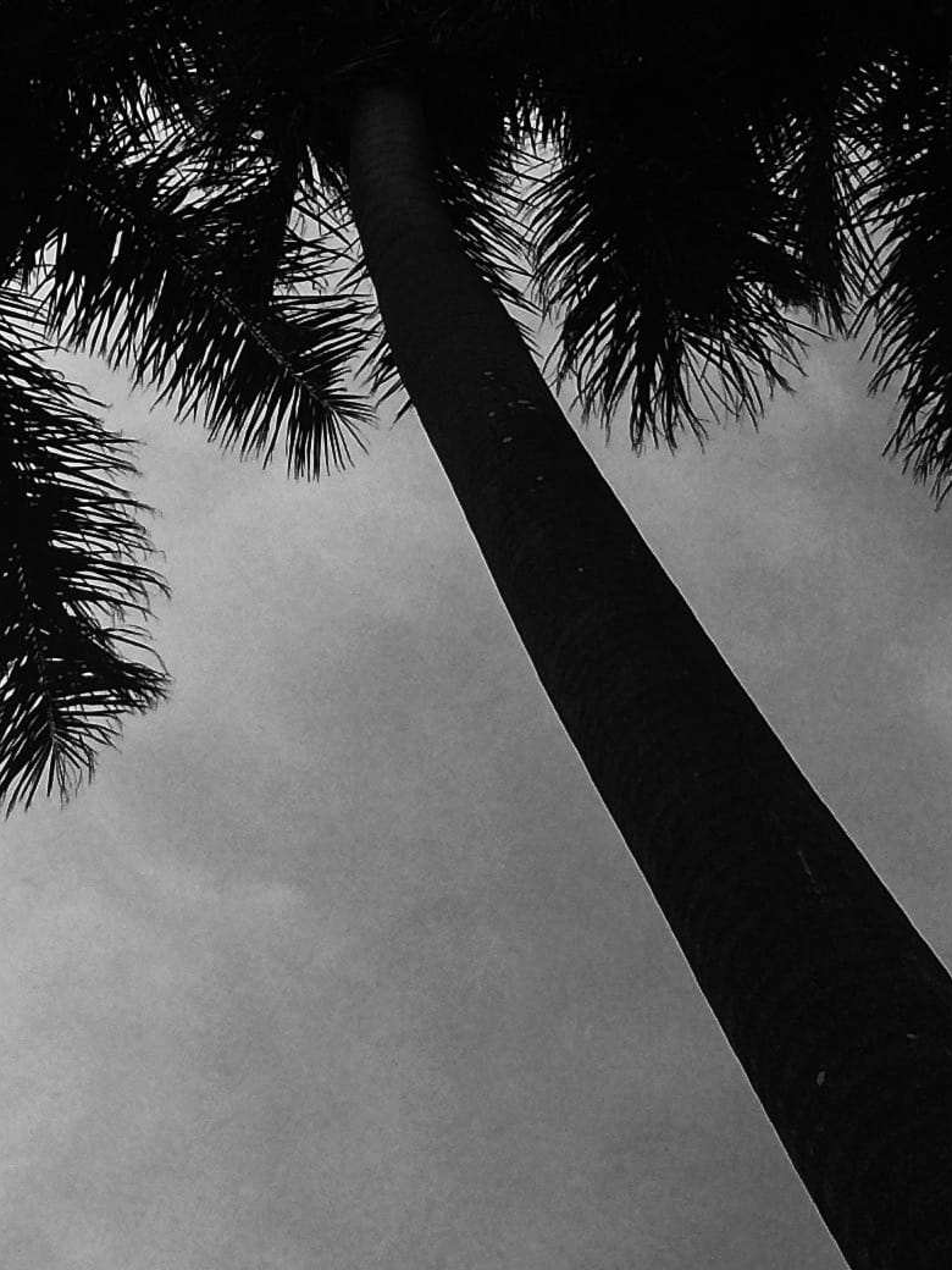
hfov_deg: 16.1
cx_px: 116
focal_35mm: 91
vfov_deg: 21.1
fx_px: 3337
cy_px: 166
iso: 32
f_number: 2.2
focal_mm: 4.15
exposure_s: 1/4566
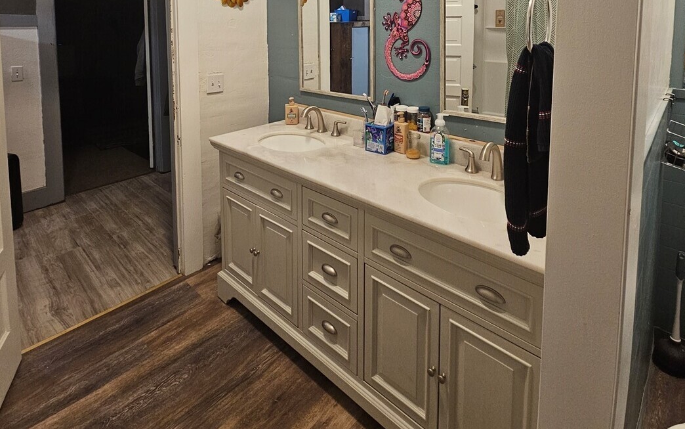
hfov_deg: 88.0
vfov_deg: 55.8
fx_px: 355
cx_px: 333
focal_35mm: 19
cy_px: 61
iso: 320
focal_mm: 2.2
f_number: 2.2
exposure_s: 1/60
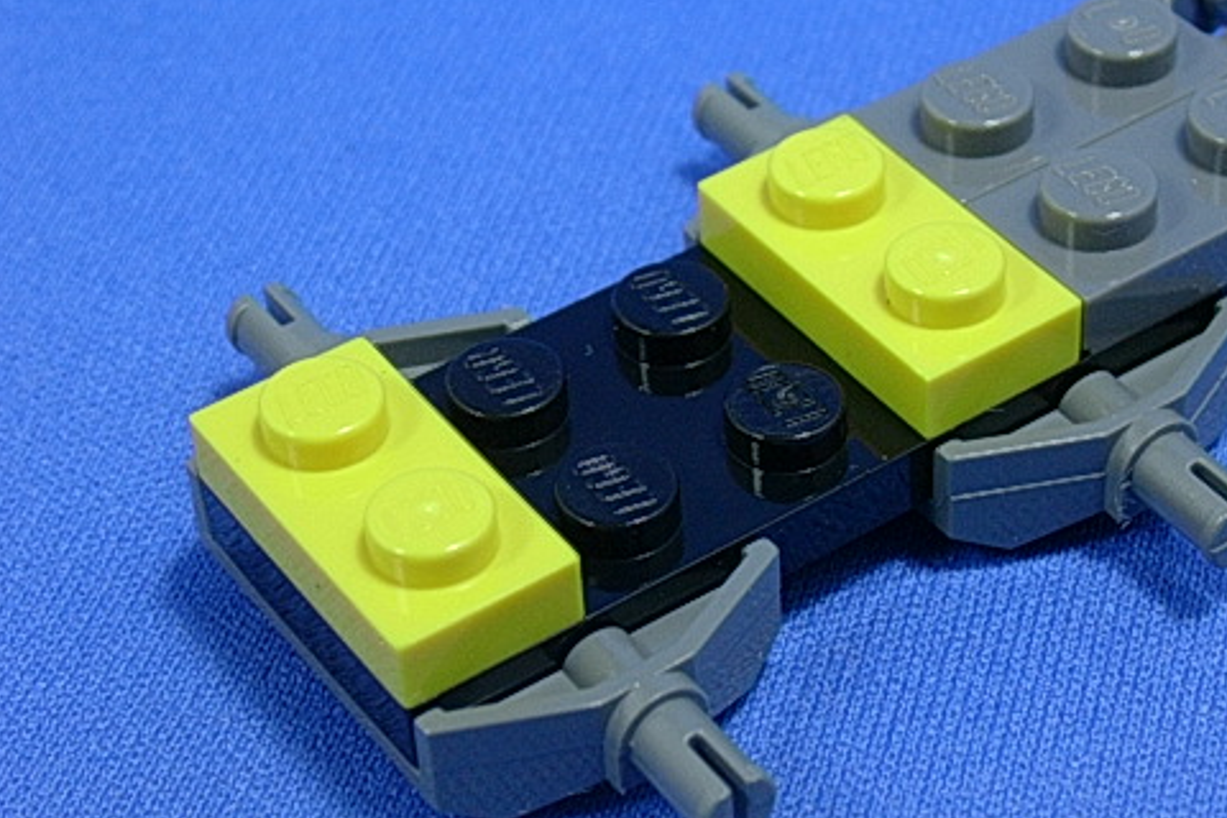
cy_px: 383
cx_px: 805
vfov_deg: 13.2
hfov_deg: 19.6
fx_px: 3544
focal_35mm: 104
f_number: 3.8
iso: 70
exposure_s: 1/19.5
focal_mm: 11.3
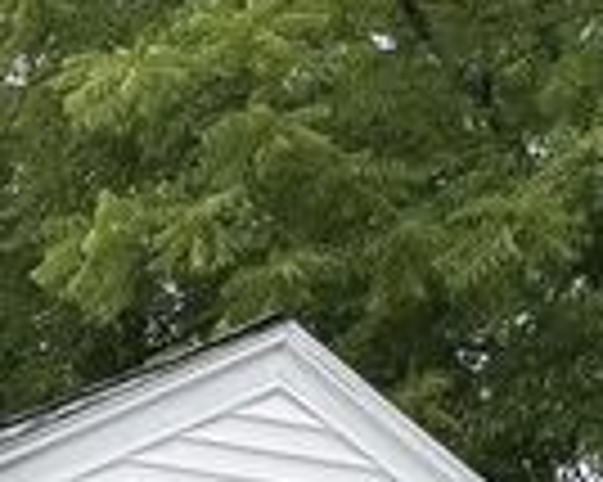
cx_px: -180
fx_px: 3460
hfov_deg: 9.8
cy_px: 991
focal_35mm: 194
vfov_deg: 7.6
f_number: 1.6
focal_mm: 5.96
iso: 50
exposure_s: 1/544
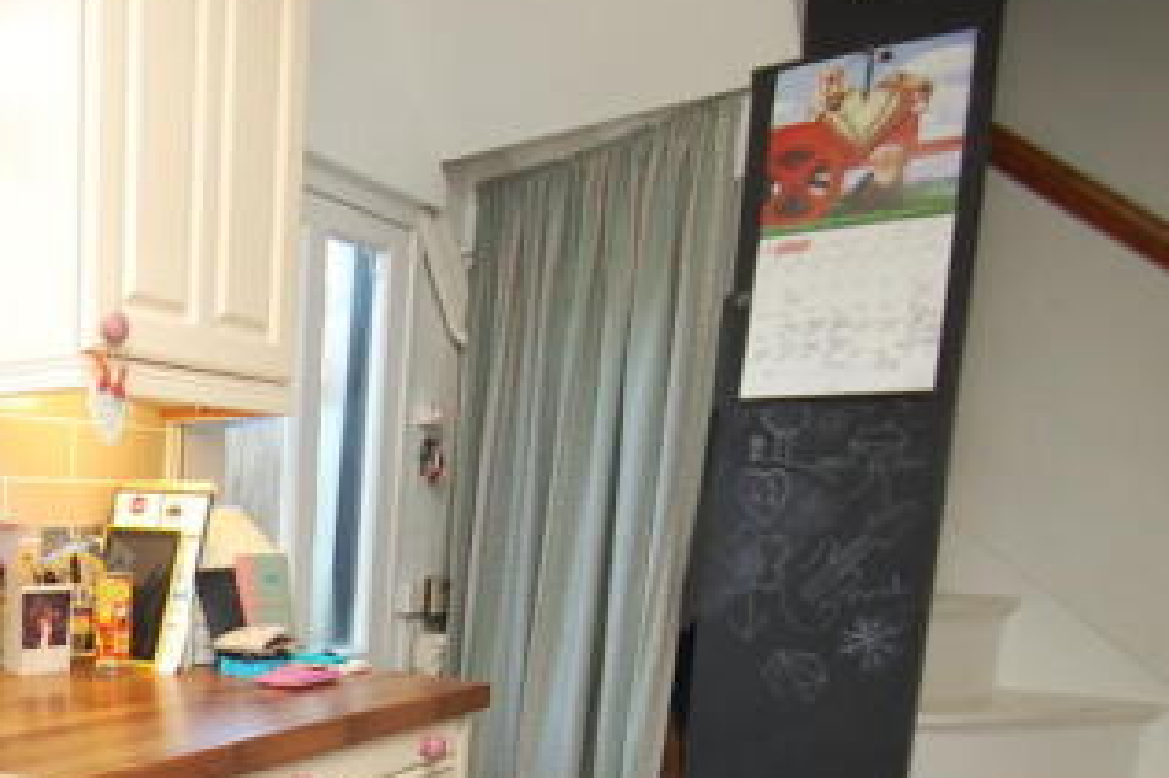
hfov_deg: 53.5
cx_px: 136
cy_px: 599
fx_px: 1006
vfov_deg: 40.9
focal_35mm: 31
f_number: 4
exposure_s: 1/60
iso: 400
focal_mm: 10
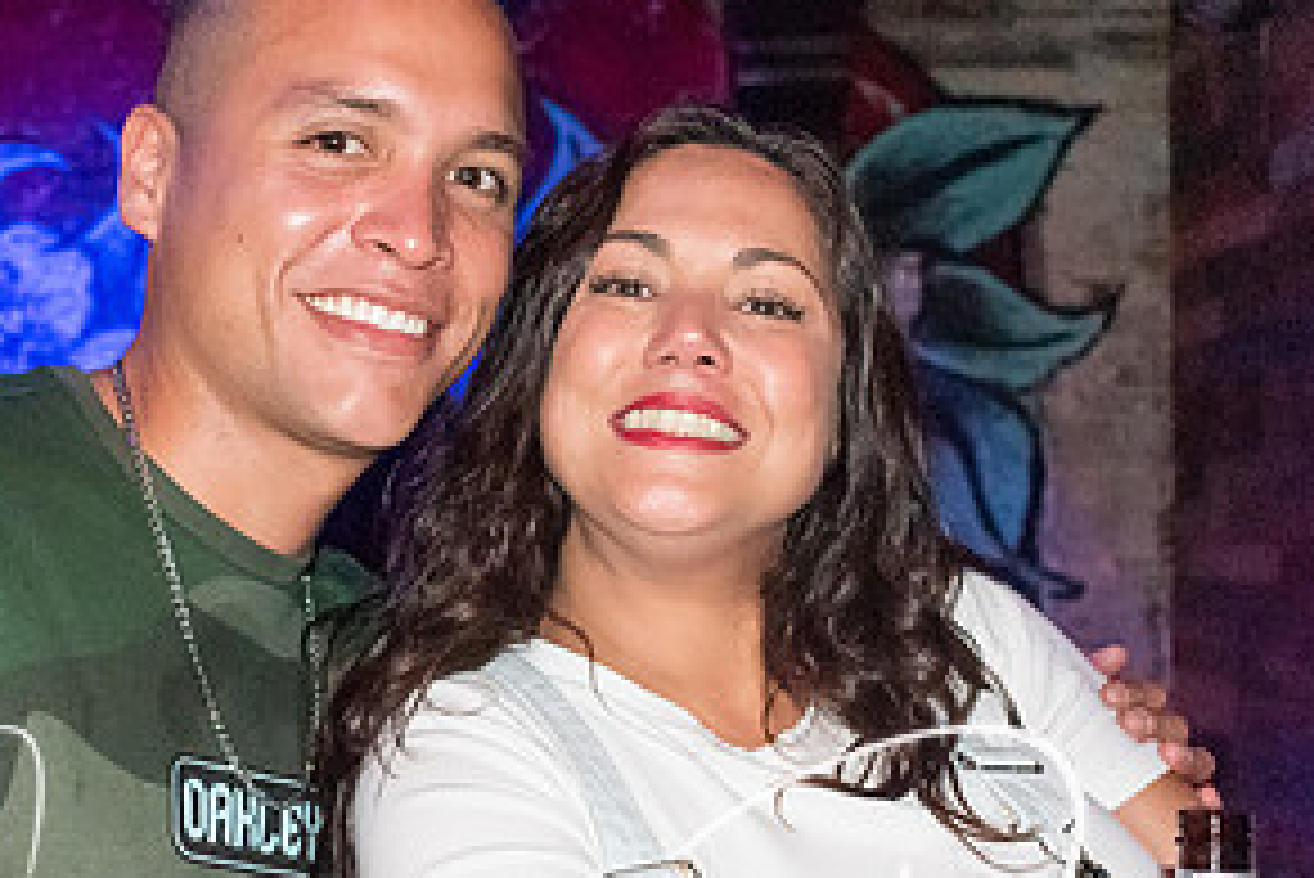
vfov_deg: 20.6
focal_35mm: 66
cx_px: 446
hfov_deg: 30.3
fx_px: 2410
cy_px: 552
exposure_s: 1/60
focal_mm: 22
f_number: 3.8
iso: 6400
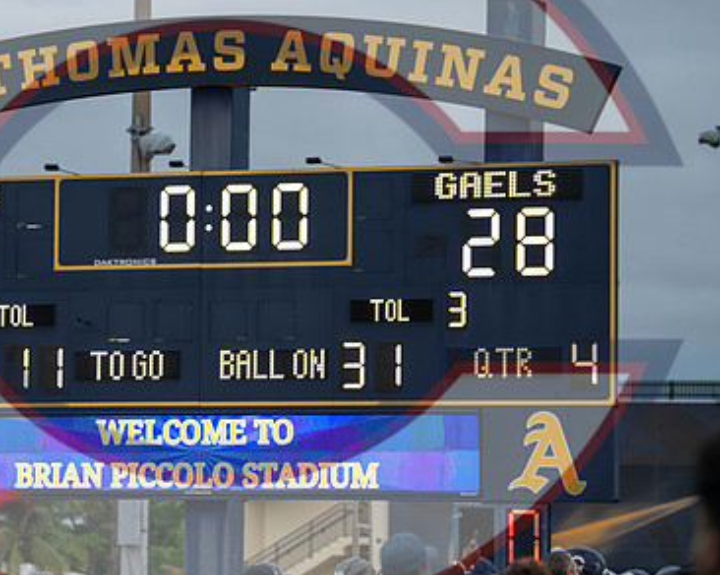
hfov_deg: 9.6
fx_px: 4279
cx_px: 140
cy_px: 252
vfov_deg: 7.7
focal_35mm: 201
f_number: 2.8
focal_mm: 116
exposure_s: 1/1000
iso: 360
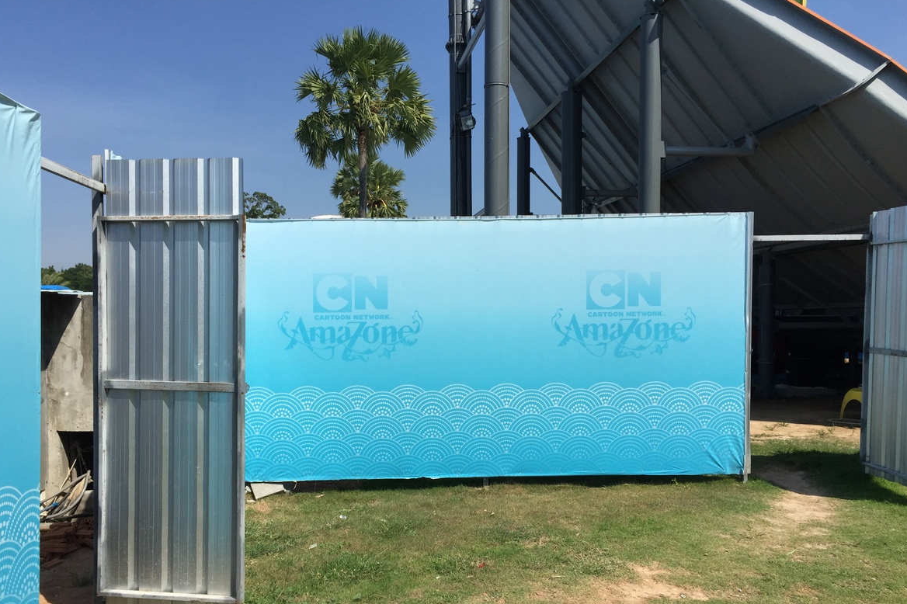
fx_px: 781
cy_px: 345
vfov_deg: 42.2
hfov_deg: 60.3
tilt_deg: -1.8
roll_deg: -0.9
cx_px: 443
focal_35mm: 31
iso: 32
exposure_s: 1/3300
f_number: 2.2
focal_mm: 4.15
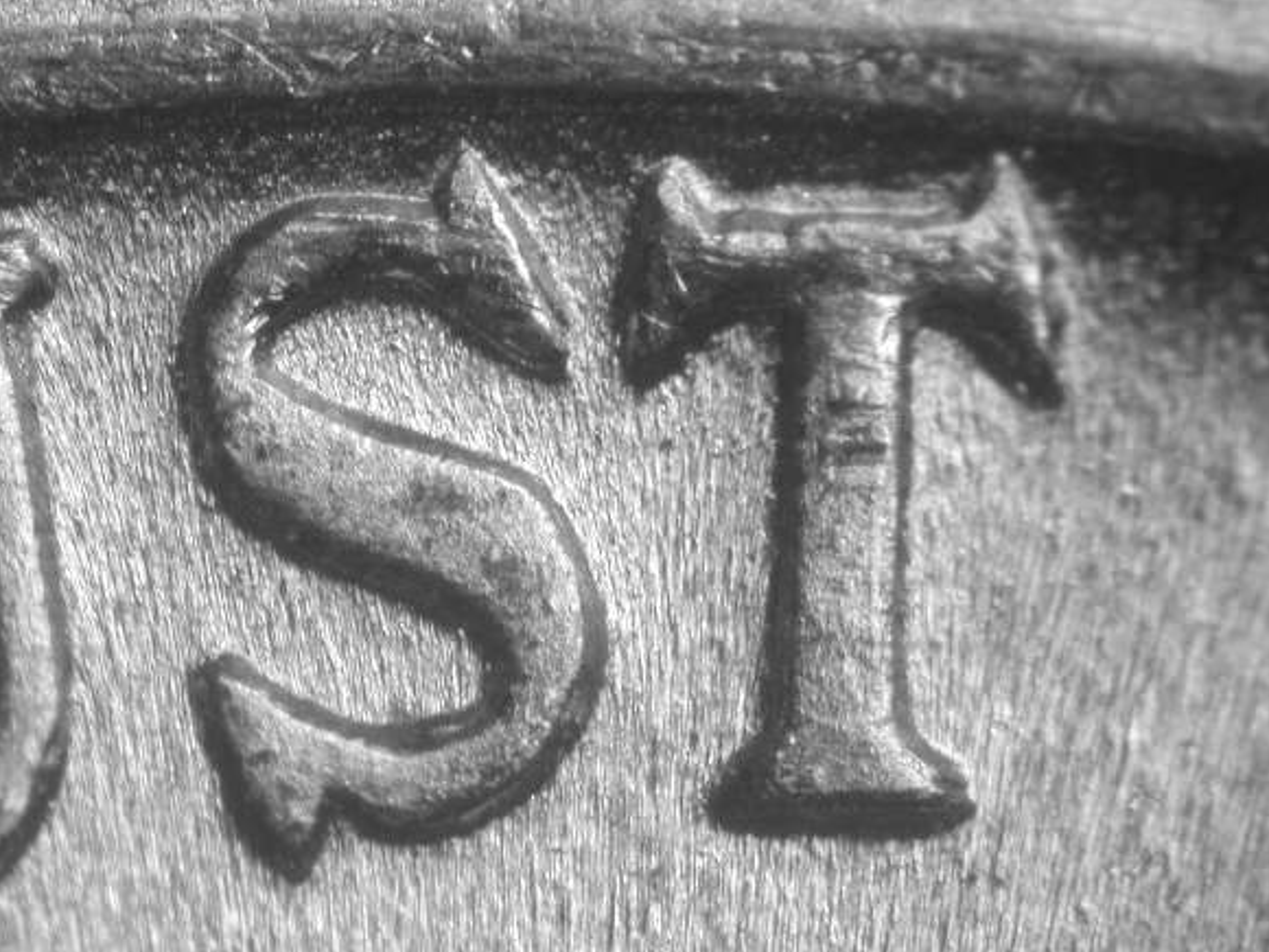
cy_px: 431
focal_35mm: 139
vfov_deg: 10.7
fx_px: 5096
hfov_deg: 14.2
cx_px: 608
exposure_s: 1/17.1
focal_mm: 26.2
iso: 100
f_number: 4.5
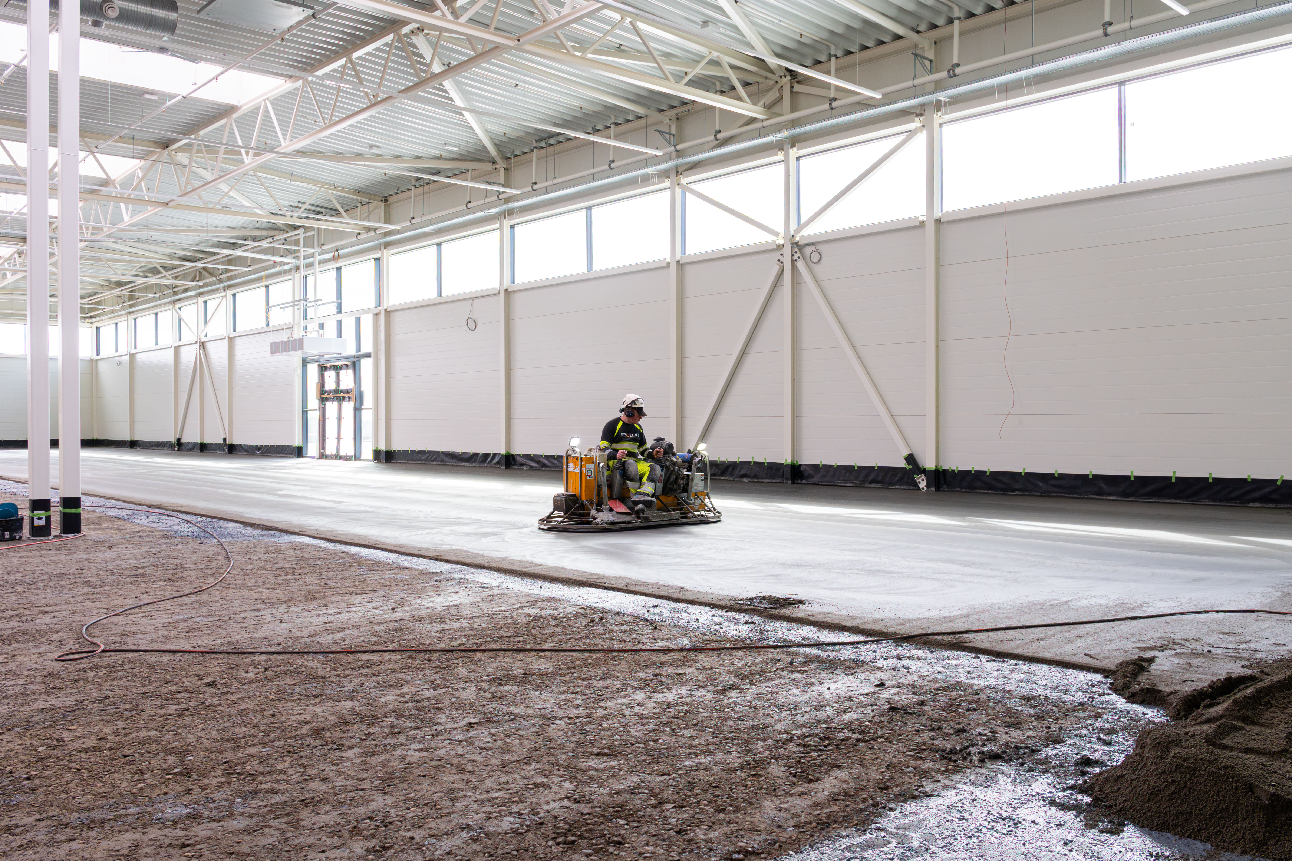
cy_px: 430
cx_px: 646
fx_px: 1039
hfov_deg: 63.7
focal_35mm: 29
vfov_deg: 45.0
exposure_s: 1/100
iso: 640
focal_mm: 19.3
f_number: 8
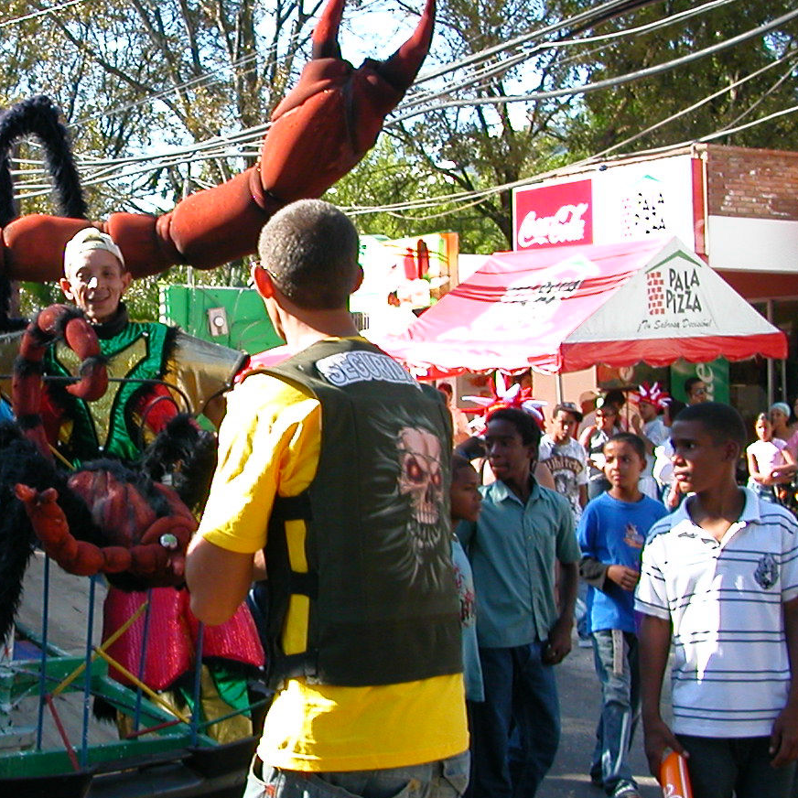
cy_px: 394
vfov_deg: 28.6
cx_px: 167
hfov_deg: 28.0
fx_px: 1565
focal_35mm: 60
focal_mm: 5.6
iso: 100
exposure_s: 1/364
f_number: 2.7
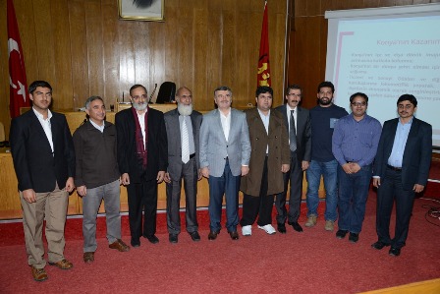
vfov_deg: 43.6
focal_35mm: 30
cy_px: 147
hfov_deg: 61.9
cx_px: 220
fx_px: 367
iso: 500
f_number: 6.3
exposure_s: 1/25
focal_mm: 30
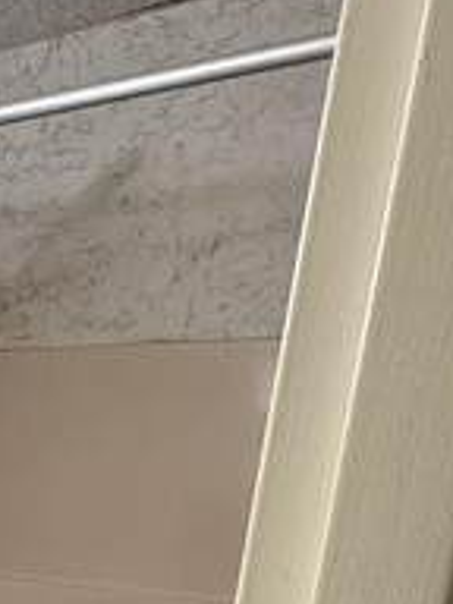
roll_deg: -4.4
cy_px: 764
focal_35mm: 70
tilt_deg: -13.3
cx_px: -340
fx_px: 1221
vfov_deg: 24.6
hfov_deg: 17.4
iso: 250
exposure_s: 1/60
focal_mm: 2.22
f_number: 2.2
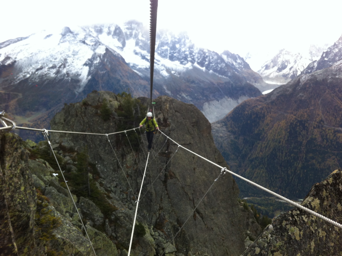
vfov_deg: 40.6
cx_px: 171
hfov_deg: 52.7
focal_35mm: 35
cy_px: 128
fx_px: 345
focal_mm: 3.85
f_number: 2.8
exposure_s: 1/232
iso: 80
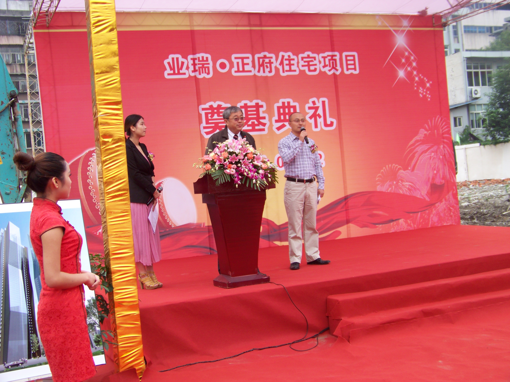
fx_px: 722
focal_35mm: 49
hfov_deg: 38.9
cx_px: 255
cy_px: 191
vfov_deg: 29.7
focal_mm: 7.6
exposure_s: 1/80
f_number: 2.8
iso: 67
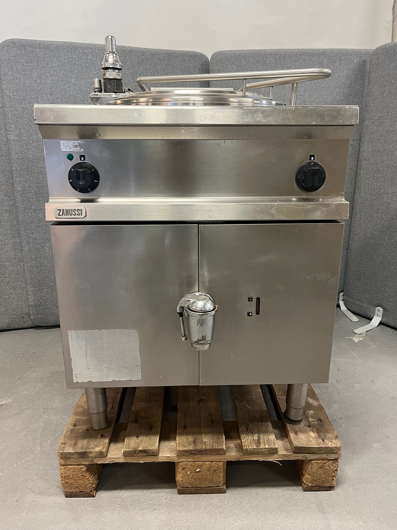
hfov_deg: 53.1
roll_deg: +0.6
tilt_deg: -17.0
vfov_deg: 67.3
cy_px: 265
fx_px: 398
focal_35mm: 26
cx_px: 198
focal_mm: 5.1
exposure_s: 1/50
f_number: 1.6
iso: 200
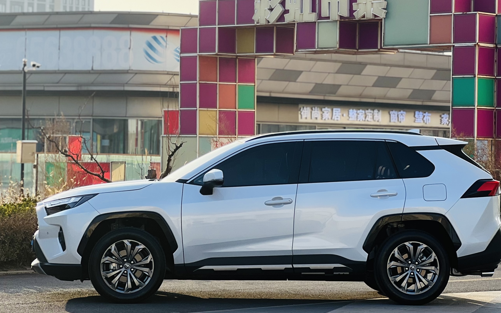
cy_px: 107
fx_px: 1242
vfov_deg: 14.3
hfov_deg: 22.8
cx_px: 270
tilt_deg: +3.0
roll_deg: -0.6
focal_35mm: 91
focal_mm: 9
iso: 32
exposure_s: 1/217
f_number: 2.8
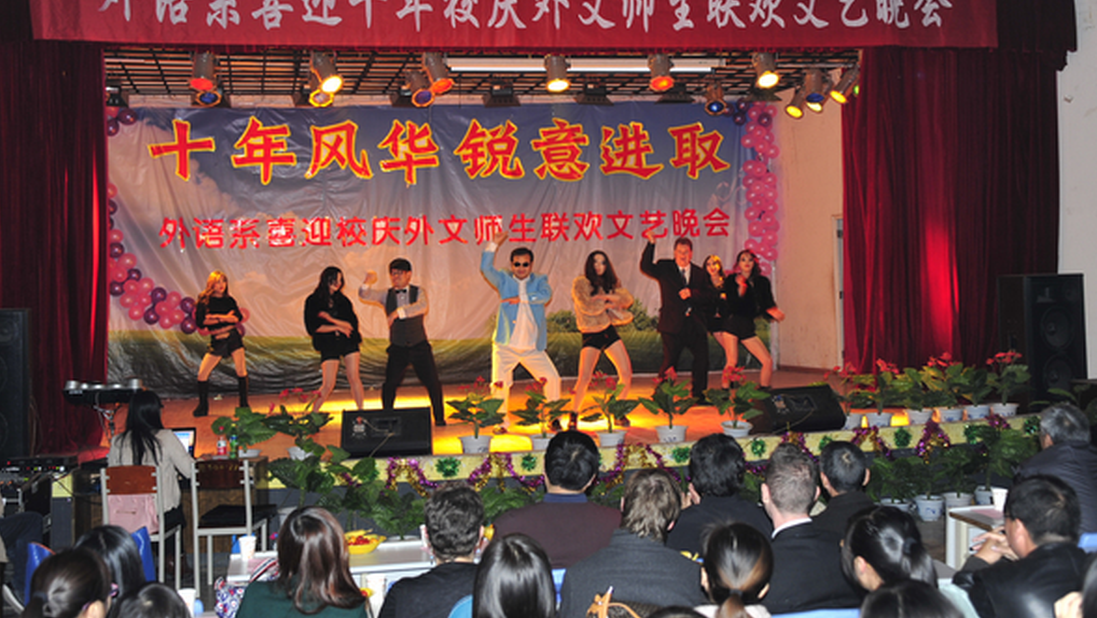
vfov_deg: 25.4
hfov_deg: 43.7
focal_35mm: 47
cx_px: 550
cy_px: 257
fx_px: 1367
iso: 640
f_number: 4.2
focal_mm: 44
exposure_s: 1/30
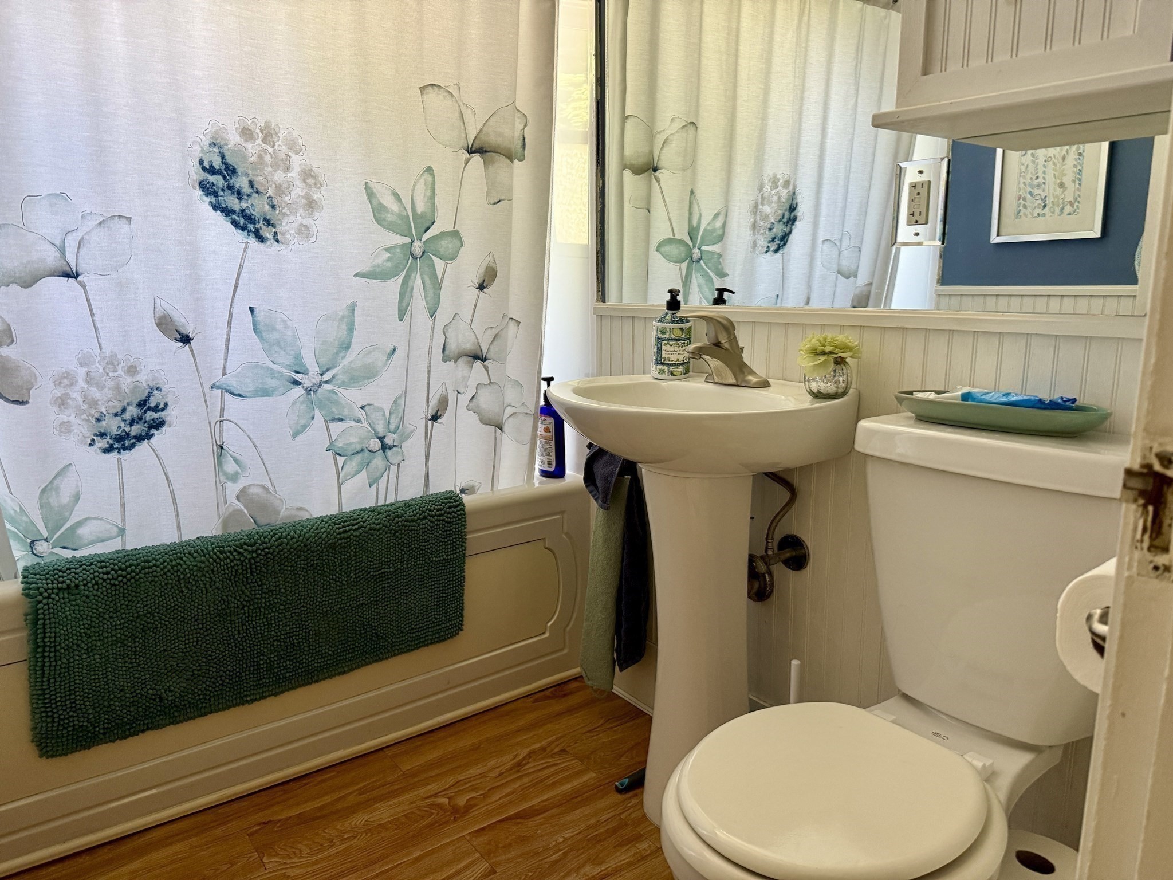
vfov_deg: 56.8
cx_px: 586
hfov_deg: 71.6
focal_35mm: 24
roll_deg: +0.2
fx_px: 813
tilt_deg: -10.2
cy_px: 440
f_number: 1.78
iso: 320
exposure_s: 1/60
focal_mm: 6.76
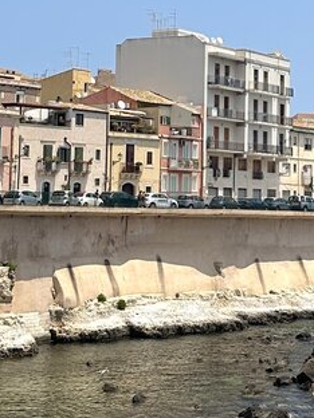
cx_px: 223
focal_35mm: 59
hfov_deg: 24.6
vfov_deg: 30.5
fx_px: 714
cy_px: 413
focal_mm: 6.86
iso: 80
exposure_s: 1/7042
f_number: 1.78
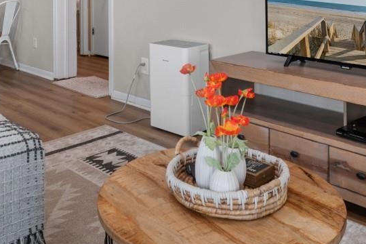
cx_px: 144
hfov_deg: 43.4
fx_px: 457
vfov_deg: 27.2
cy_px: -28
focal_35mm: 45
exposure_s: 1/15
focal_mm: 10
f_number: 4.5
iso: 100
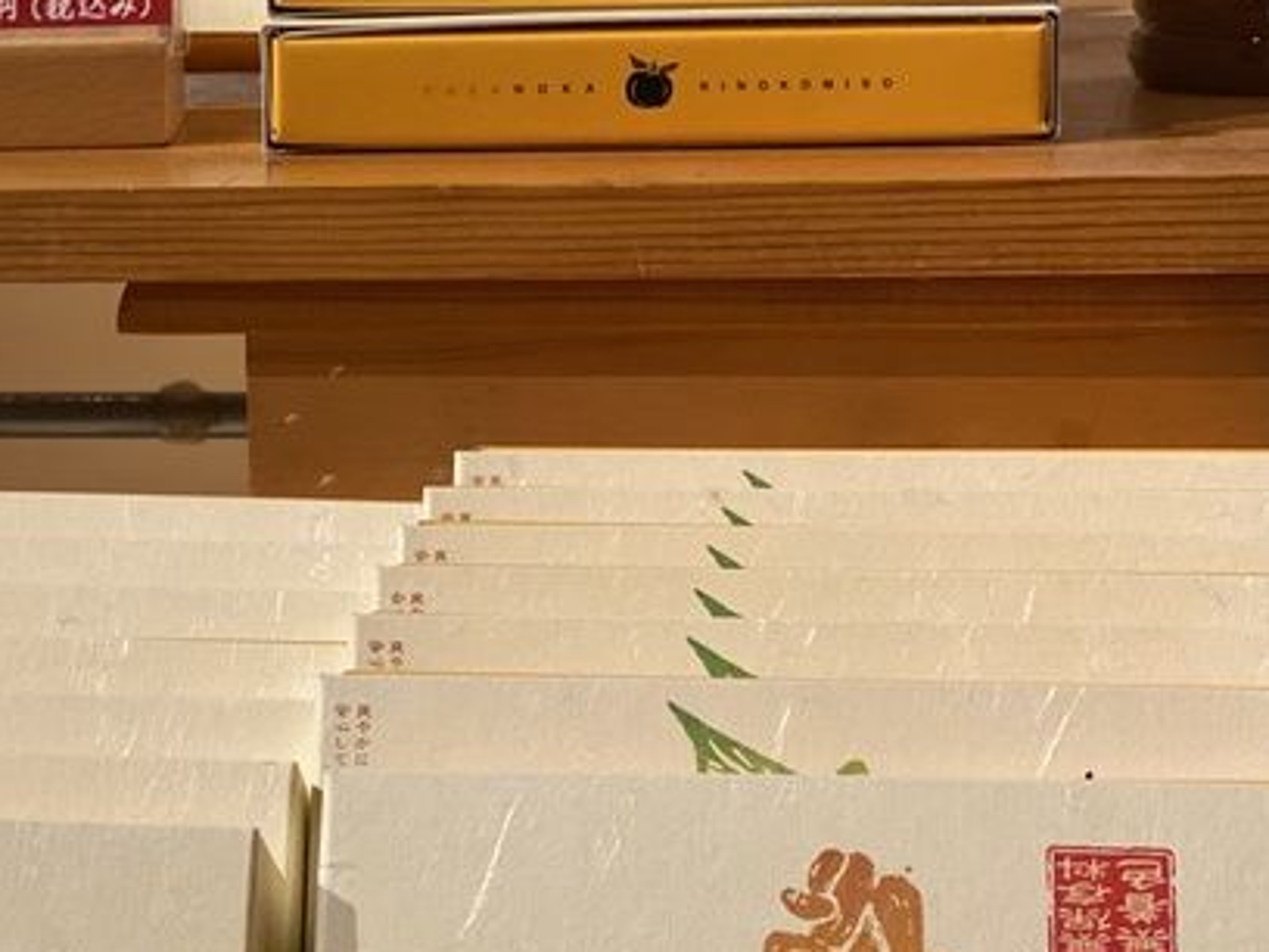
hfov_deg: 18.7
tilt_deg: -14.3
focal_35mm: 104
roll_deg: +1.4
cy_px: 546
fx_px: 3813
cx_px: 213
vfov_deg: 14.2
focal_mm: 6
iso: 160
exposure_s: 1/40
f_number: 2
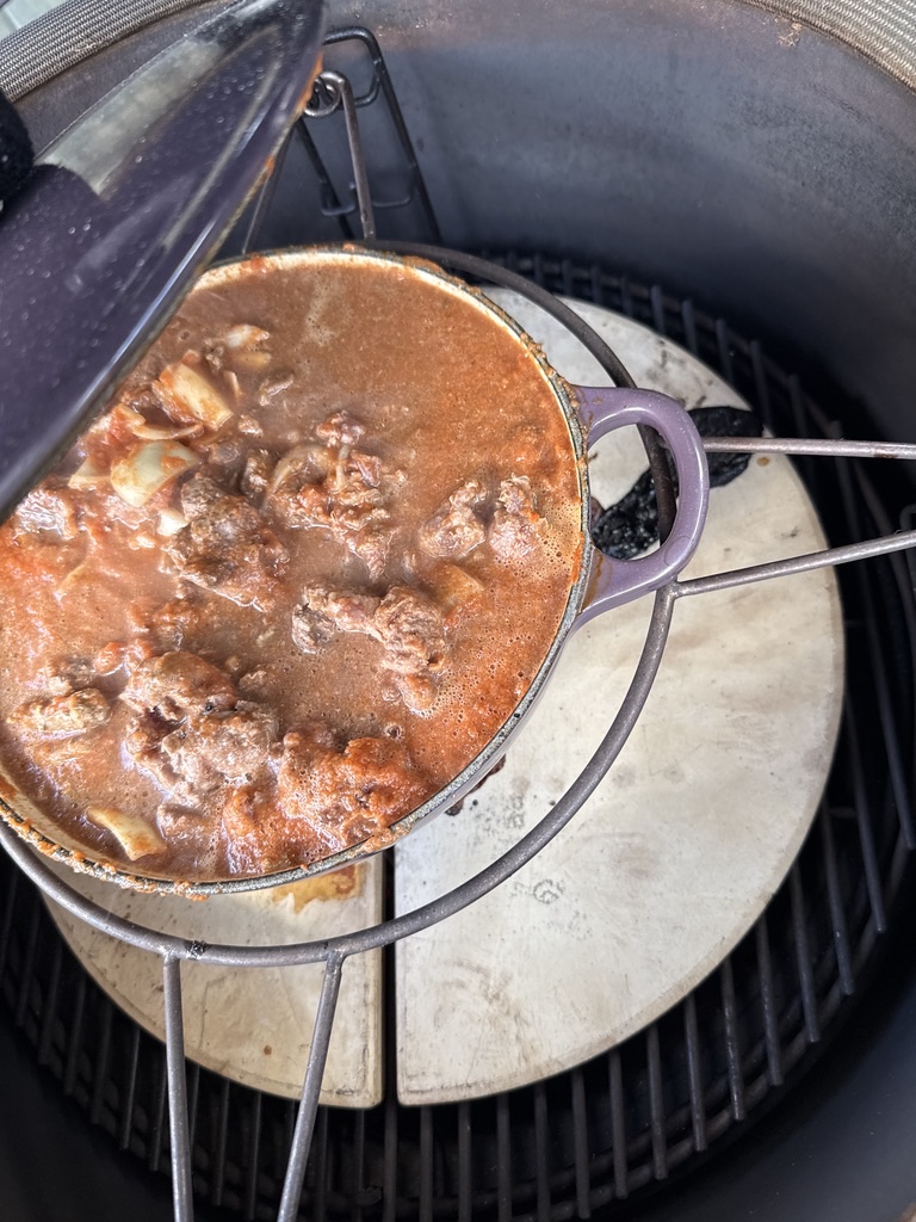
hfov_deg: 56.8
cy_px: 611
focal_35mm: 24
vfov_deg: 71.6
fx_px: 847
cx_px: 458
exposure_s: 1/121
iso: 125
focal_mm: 6.76
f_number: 1.78
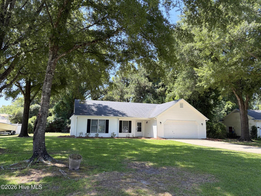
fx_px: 196
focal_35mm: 26
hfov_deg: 67.3
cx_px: 130
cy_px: 98
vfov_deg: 53.1
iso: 64
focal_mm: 5.96
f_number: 1.6
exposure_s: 1/801
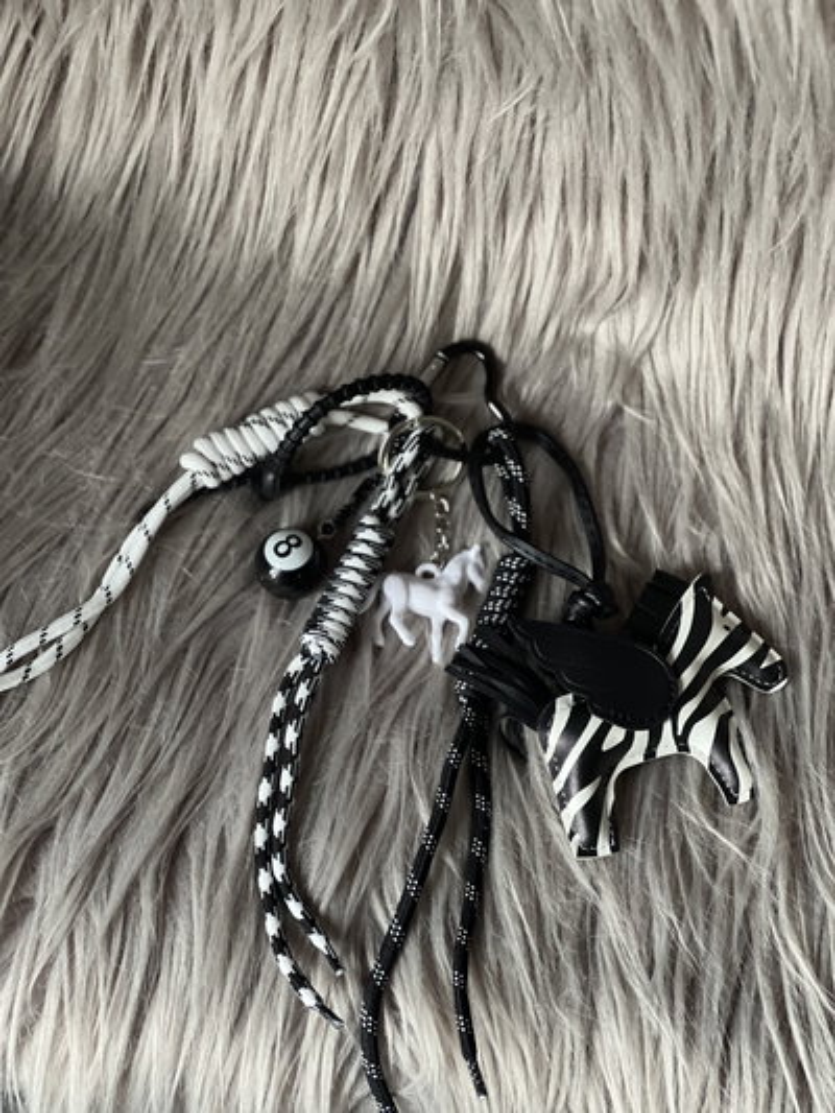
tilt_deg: -73.7
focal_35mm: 77
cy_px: 556
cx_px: 418
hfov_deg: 19.1
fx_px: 2476
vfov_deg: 25.3
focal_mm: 9
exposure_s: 1/24
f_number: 2.8
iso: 500
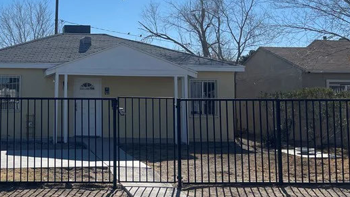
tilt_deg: +4.2
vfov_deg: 22.2
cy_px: 64
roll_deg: -0.7
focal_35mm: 54
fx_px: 501
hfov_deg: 36.3
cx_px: 42
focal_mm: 5.1
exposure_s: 1/6250
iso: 32
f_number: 1.6
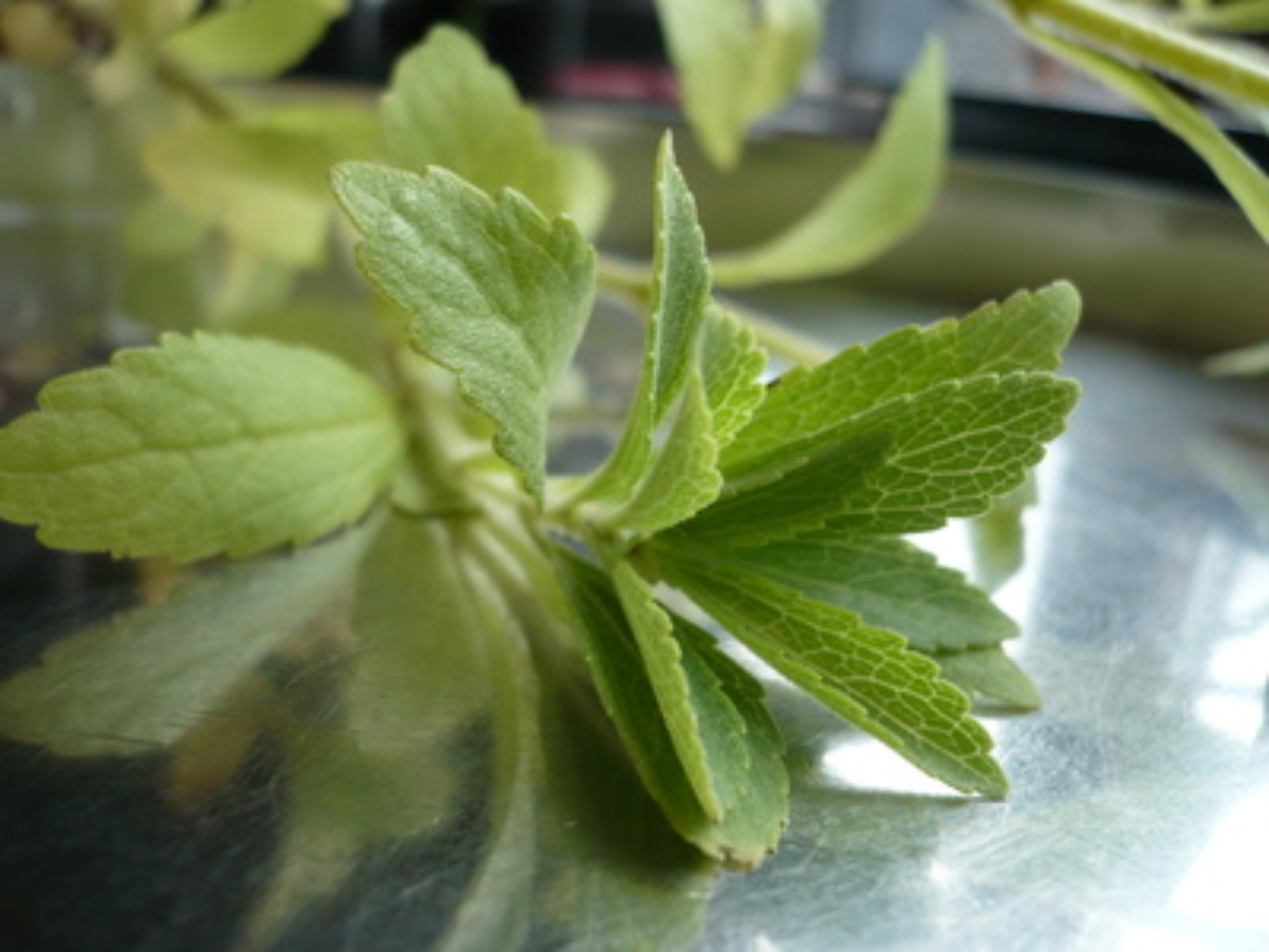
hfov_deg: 52.6
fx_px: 1283
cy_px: 476
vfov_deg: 40.7
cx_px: 634
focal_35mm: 35
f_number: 2.8
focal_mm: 5.8
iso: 100
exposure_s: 1/100
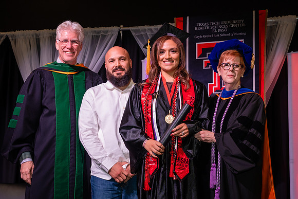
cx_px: 146
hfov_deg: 28.6
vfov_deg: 19.3
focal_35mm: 70
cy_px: 112
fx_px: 584
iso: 1250
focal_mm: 53
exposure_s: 1/160
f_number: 5.6
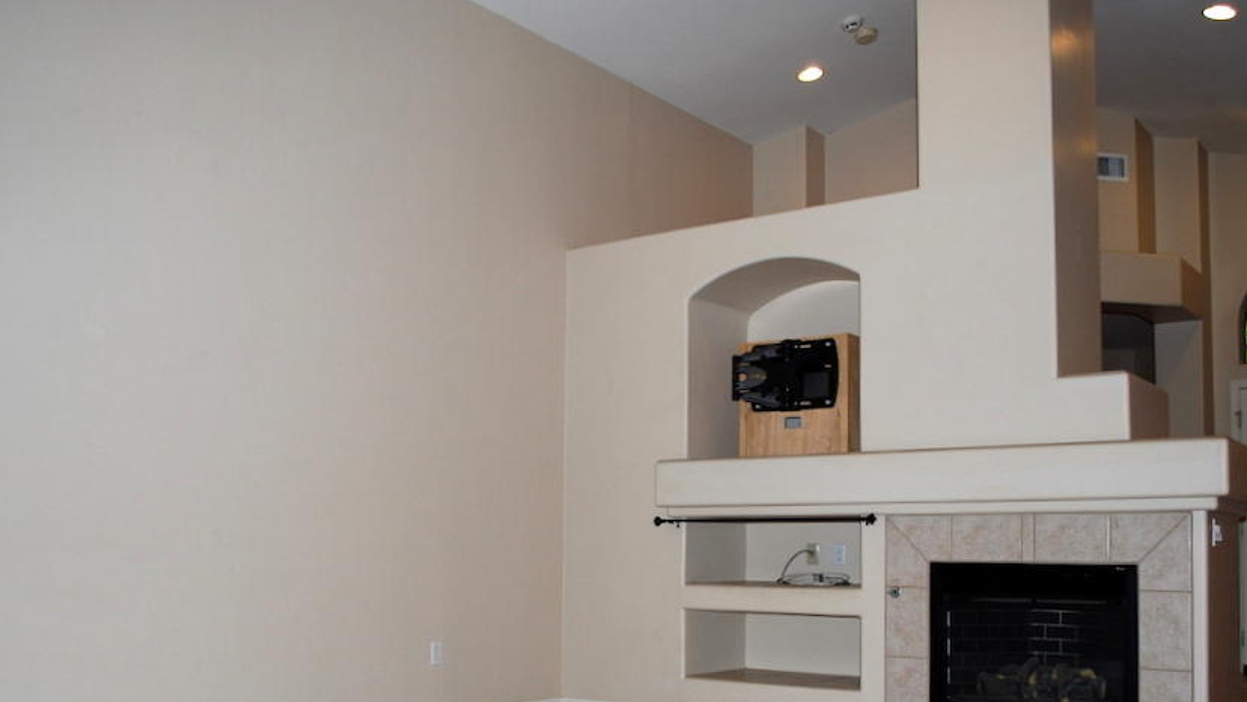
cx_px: 627
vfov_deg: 33.3
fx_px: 1157
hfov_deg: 56.6
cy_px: 489
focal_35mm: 35
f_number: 3.5
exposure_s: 1/60
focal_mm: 18
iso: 200
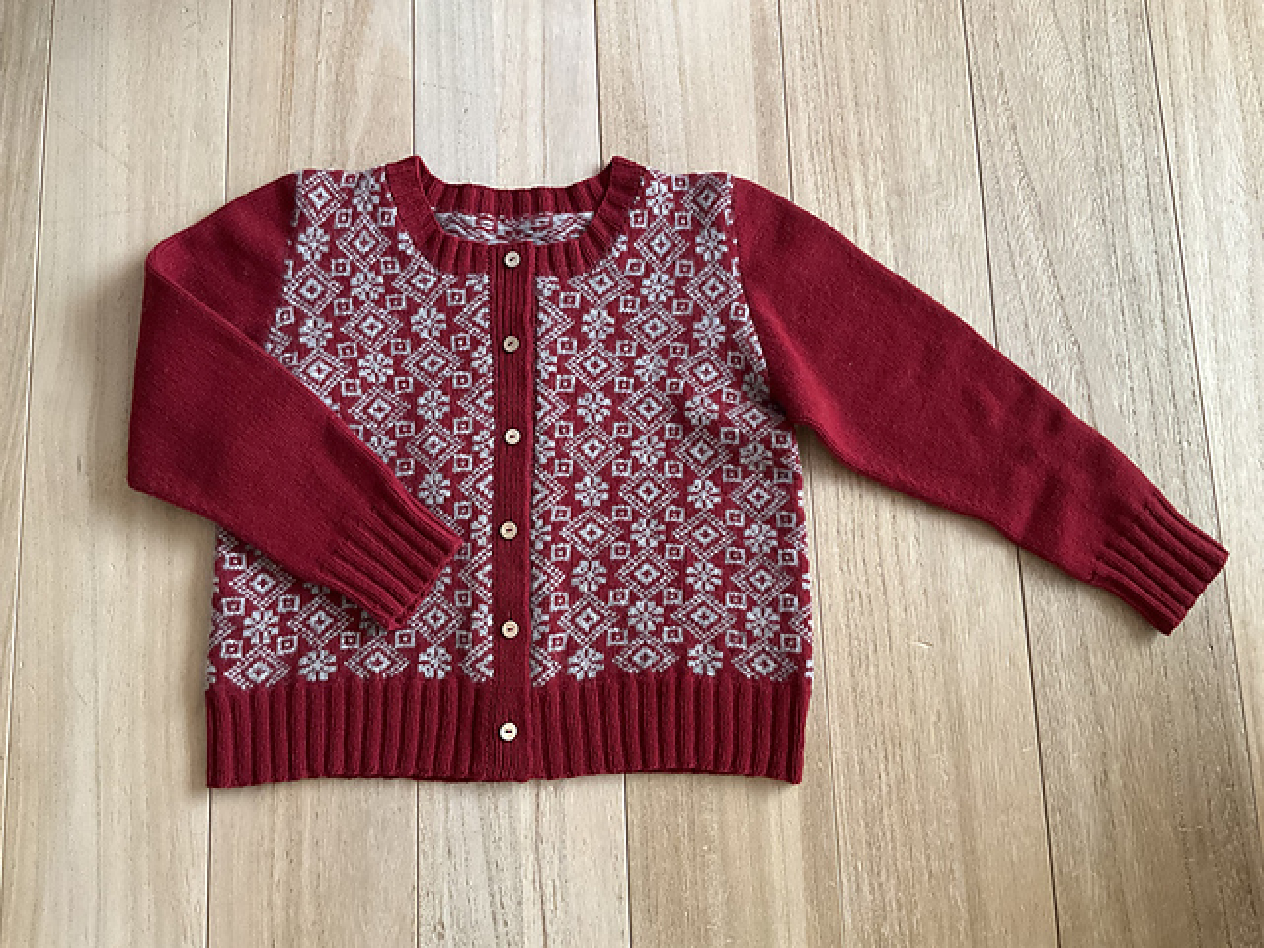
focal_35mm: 29
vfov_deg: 48.2
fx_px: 1059
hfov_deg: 61.7
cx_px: 632
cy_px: 474
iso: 200
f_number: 1.8
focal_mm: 3
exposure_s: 1/60
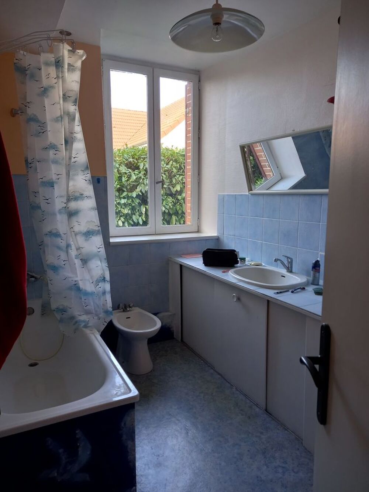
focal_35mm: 25
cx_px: 184
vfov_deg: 69.4
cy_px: 246
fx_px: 355
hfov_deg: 54.9
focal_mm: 4.6
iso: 80
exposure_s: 1/50
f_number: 2
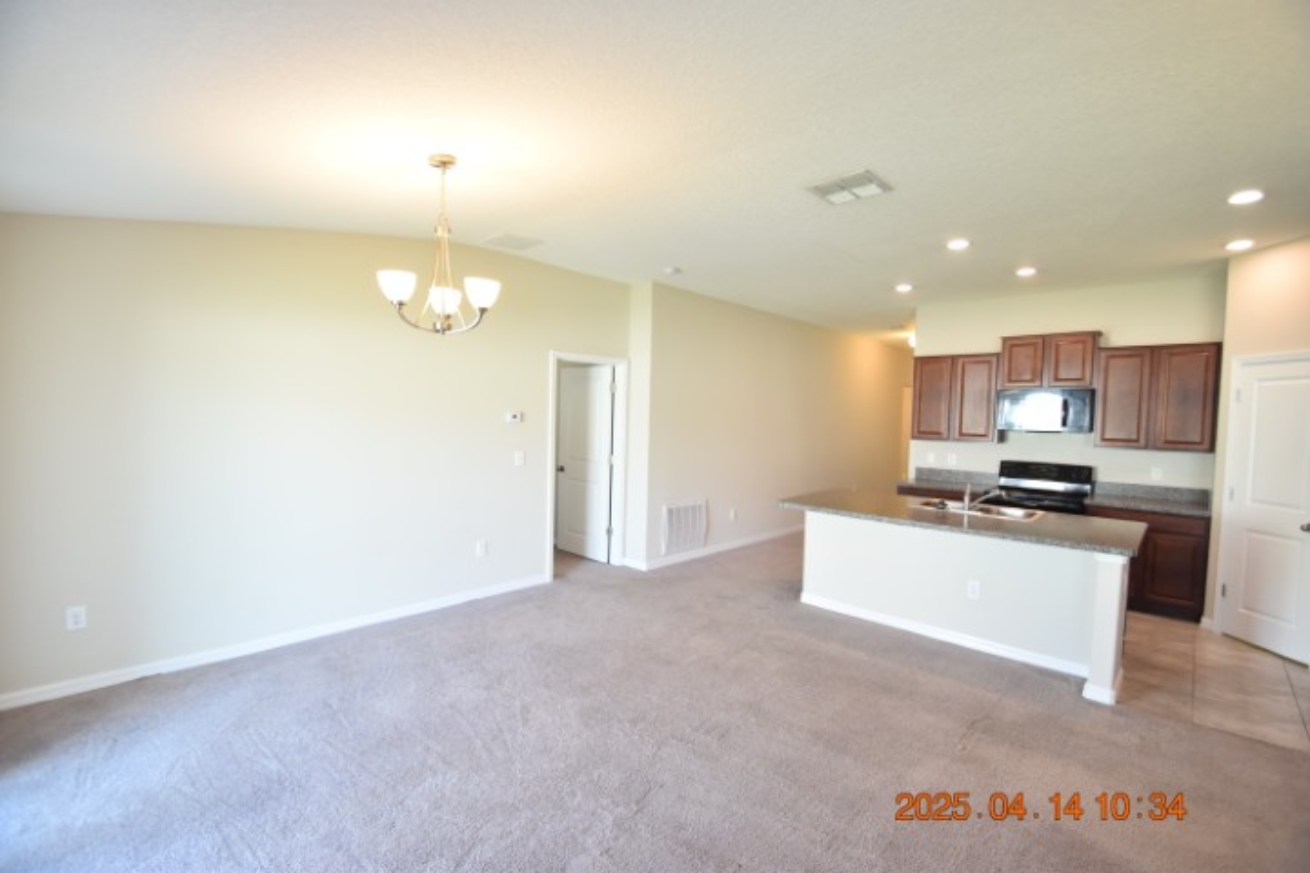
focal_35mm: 15
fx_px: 546
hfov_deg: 100.4
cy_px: 436
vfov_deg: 77.3
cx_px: 655
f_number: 4
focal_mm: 10
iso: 720
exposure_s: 1/60
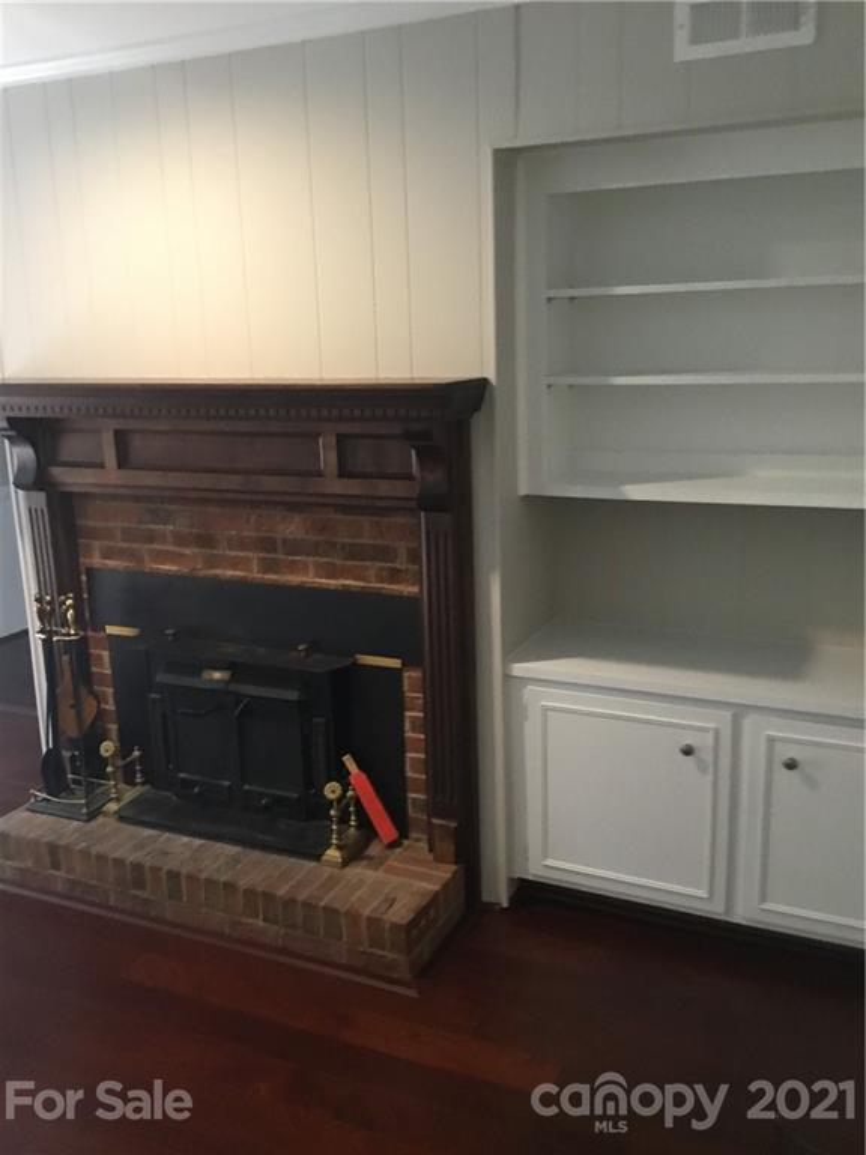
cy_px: 578
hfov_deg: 45.4
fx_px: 1034
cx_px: 433
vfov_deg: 58.4
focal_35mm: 31
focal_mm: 3.3
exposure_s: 1/24
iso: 200
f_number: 2.4
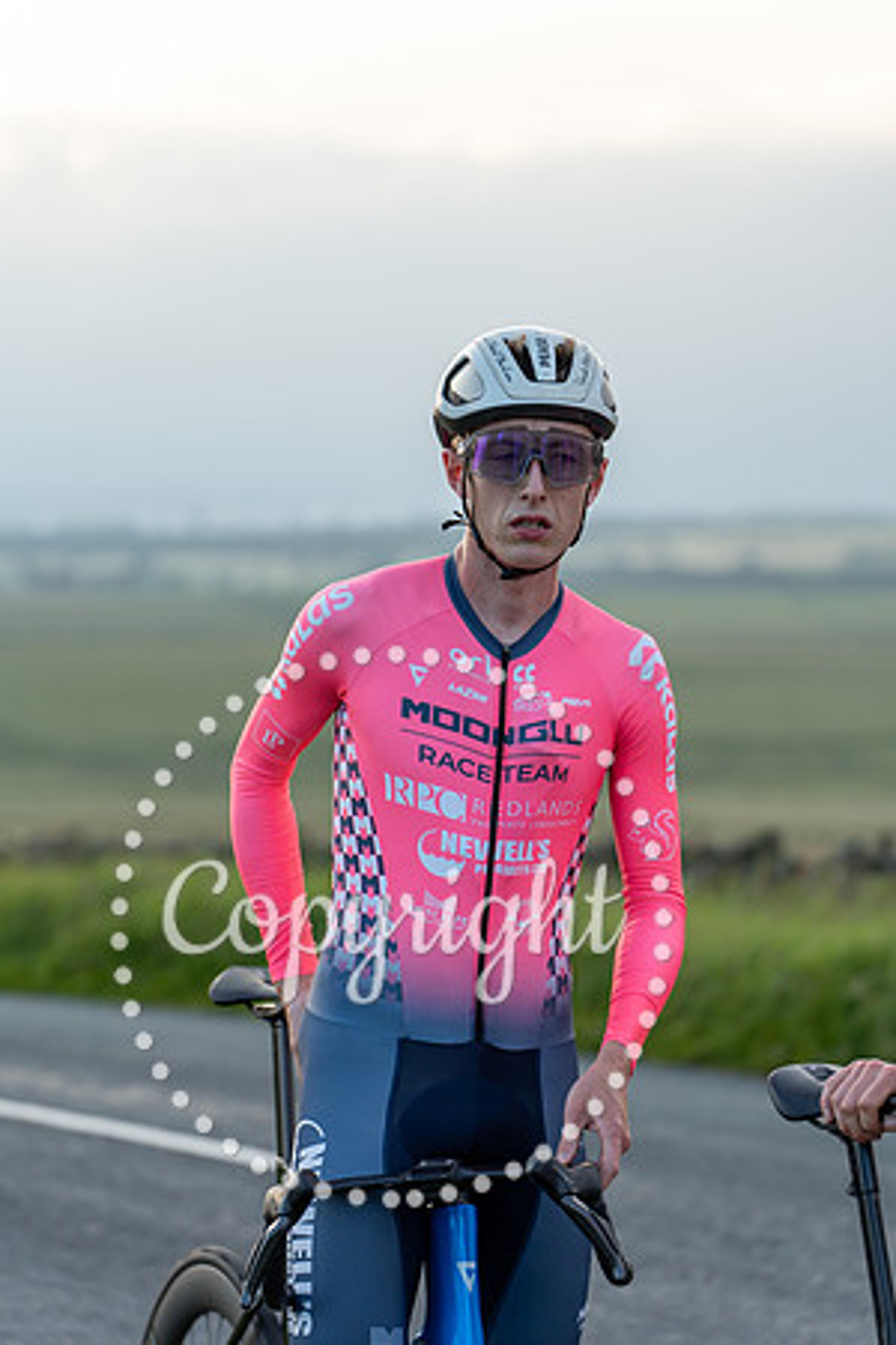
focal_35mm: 108
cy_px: 672
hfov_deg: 12.7
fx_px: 4032
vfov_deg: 18.9
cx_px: 448
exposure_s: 1/1250
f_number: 3.2
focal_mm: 108
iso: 400
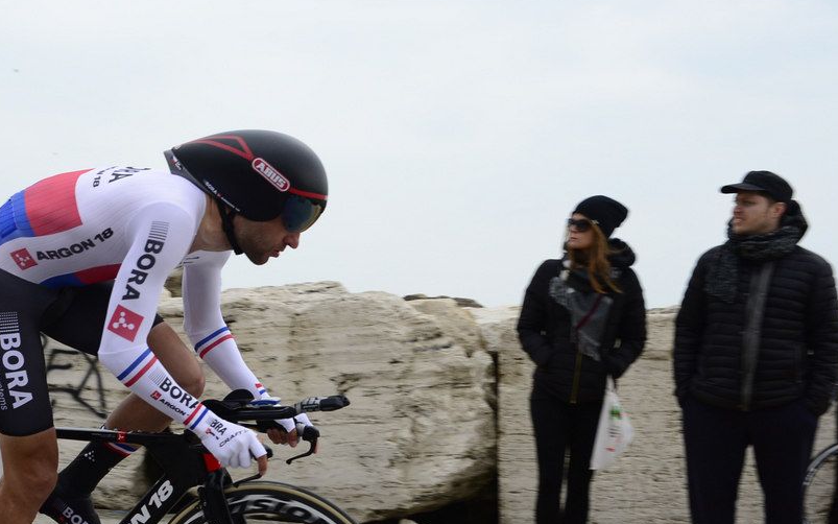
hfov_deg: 30.4
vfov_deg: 19.3
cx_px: 289
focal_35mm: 67
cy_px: 409
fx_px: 1530
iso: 800
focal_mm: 44
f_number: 7.1
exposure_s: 1/800
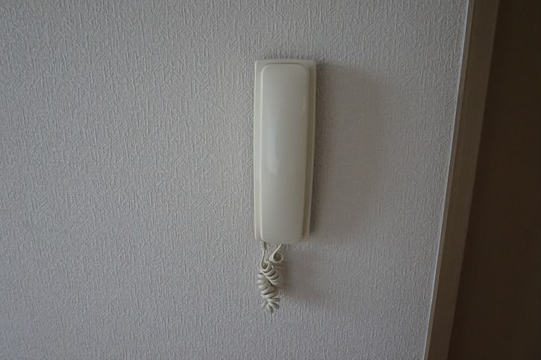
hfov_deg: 70.5
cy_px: 180
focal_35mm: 26
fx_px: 383
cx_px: 270
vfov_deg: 50.3
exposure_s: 1/60
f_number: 10
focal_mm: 17
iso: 3200
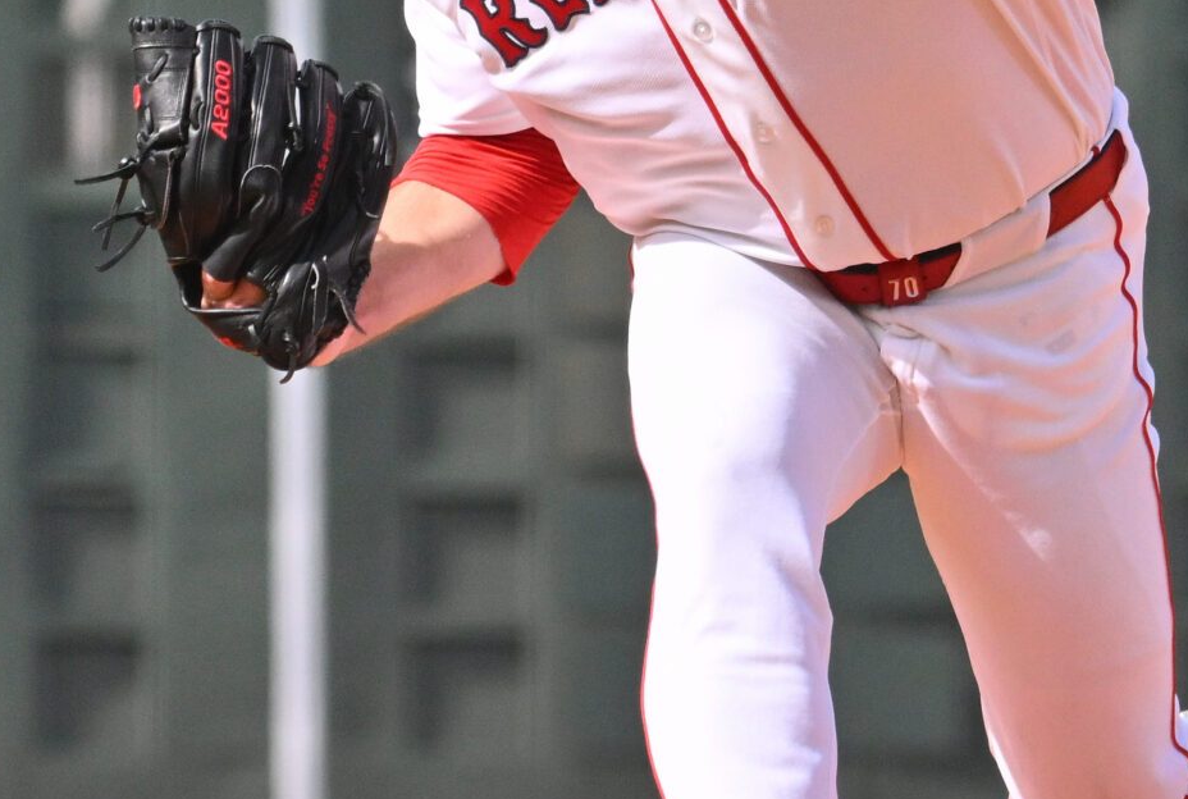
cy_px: 198
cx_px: 684
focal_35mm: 745
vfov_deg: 1.9
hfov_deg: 2.8
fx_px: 24648
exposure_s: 1/3200
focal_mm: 270
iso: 1400
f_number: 6.3
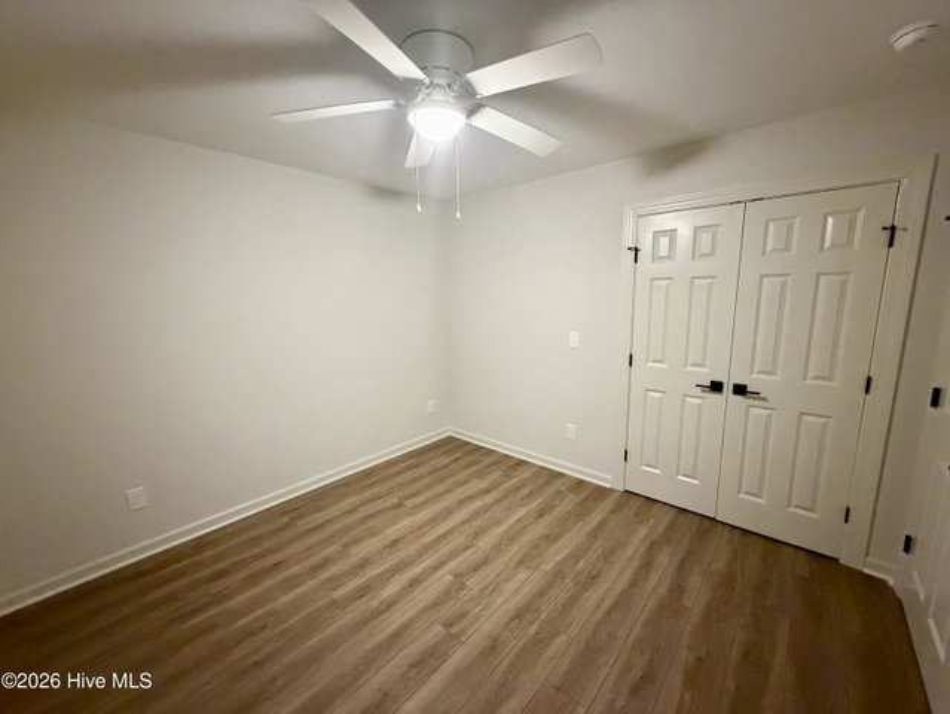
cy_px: 357
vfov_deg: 85.7
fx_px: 384
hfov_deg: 102.0
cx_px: 475
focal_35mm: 14
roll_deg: +1.9
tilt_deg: -10.0
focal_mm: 2.22
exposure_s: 1/40
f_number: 2.2
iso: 800
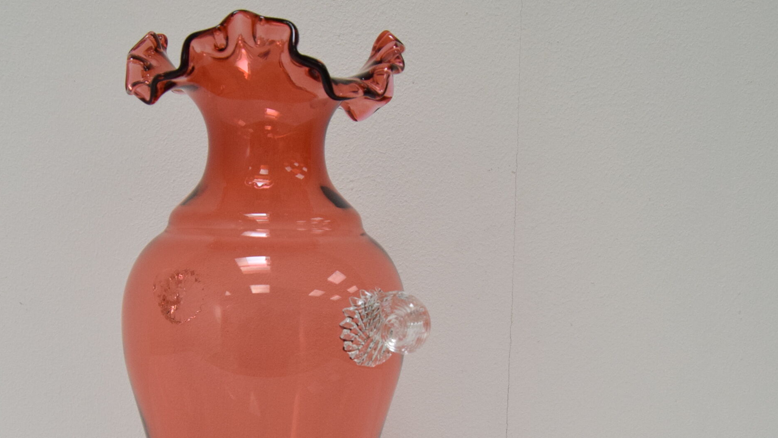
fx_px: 1135
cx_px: 263
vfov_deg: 21.6
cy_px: 350
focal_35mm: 55
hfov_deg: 37.5
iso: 1600
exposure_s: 1/250
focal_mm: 22
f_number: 8
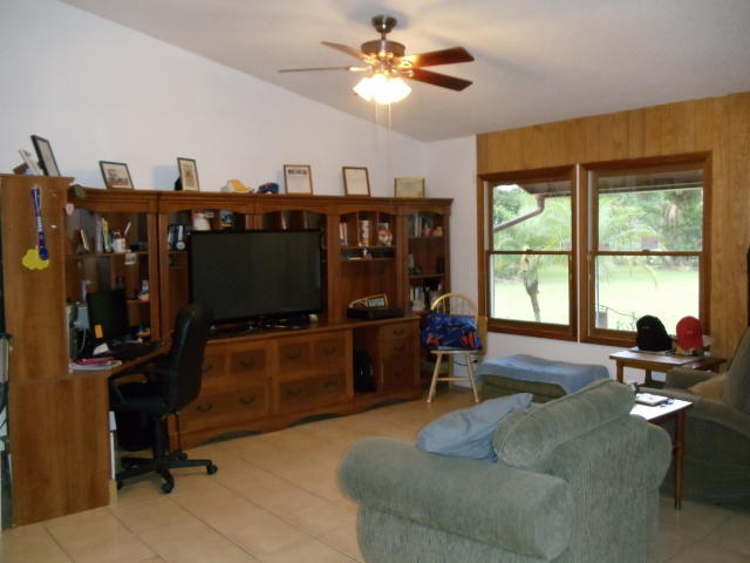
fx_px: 953
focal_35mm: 44
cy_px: 282
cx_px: 375
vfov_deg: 32.9
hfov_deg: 42.9
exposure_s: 1/30
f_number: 3.5
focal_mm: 6
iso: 800
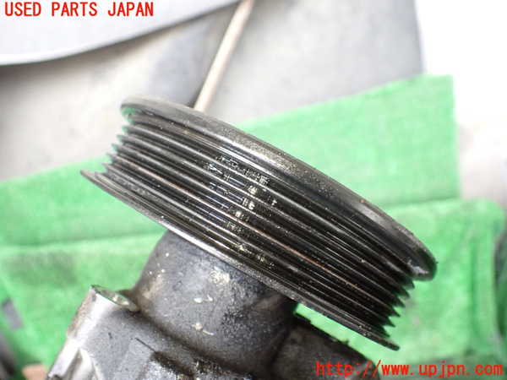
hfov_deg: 60.0
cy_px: 190
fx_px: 439
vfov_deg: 46.8
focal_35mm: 30
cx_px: 254
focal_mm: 5.4
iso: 800
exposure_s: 1/60
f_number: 2.3
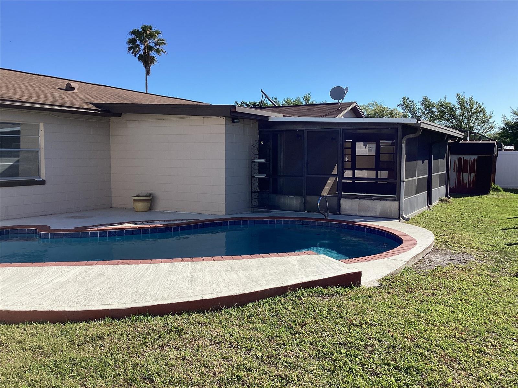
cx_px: 259
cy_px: 194
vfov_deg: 45.4
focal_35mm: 31
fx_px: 464
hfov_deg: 58.4
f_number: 2.4
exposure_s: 1/1431
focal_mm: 3.3
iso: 25
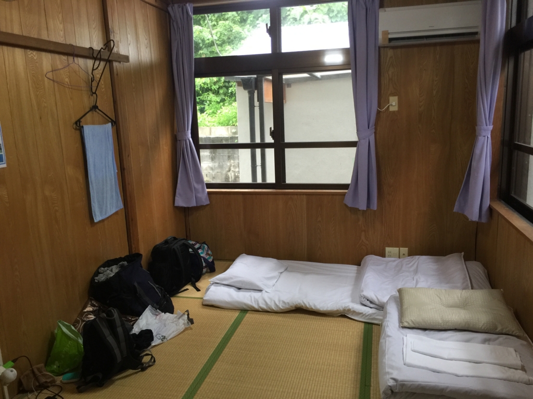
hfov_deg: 61.7
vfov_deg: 48.2
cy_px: 200
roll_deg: +2.3
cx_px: 266
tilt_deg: -11.3
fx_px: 447
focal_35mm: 29
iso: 64
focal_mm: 4.15
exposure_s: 1/15
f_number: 2.2
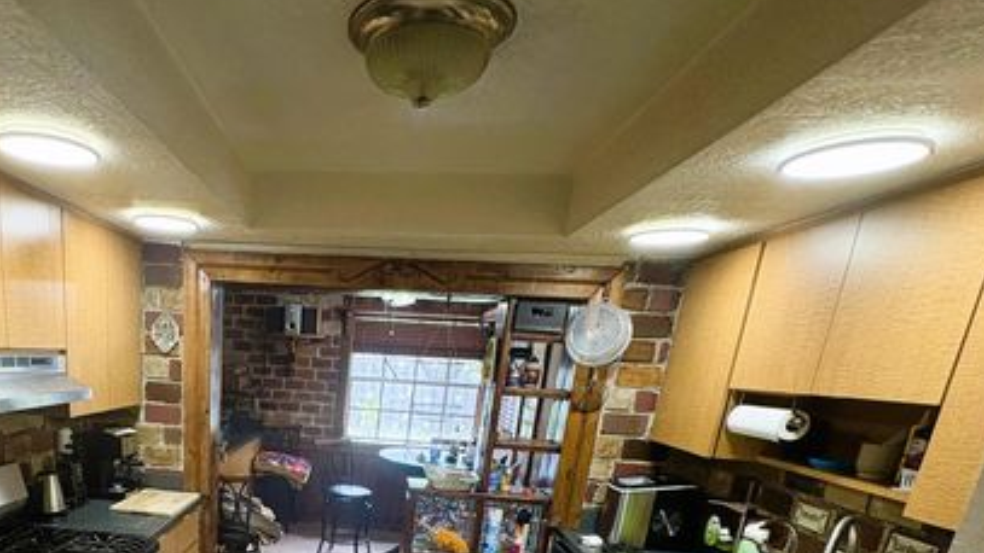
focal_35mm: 24
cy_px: 541
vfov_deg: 42.0
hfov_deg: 72.5
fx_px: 626
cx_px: 283
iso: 250
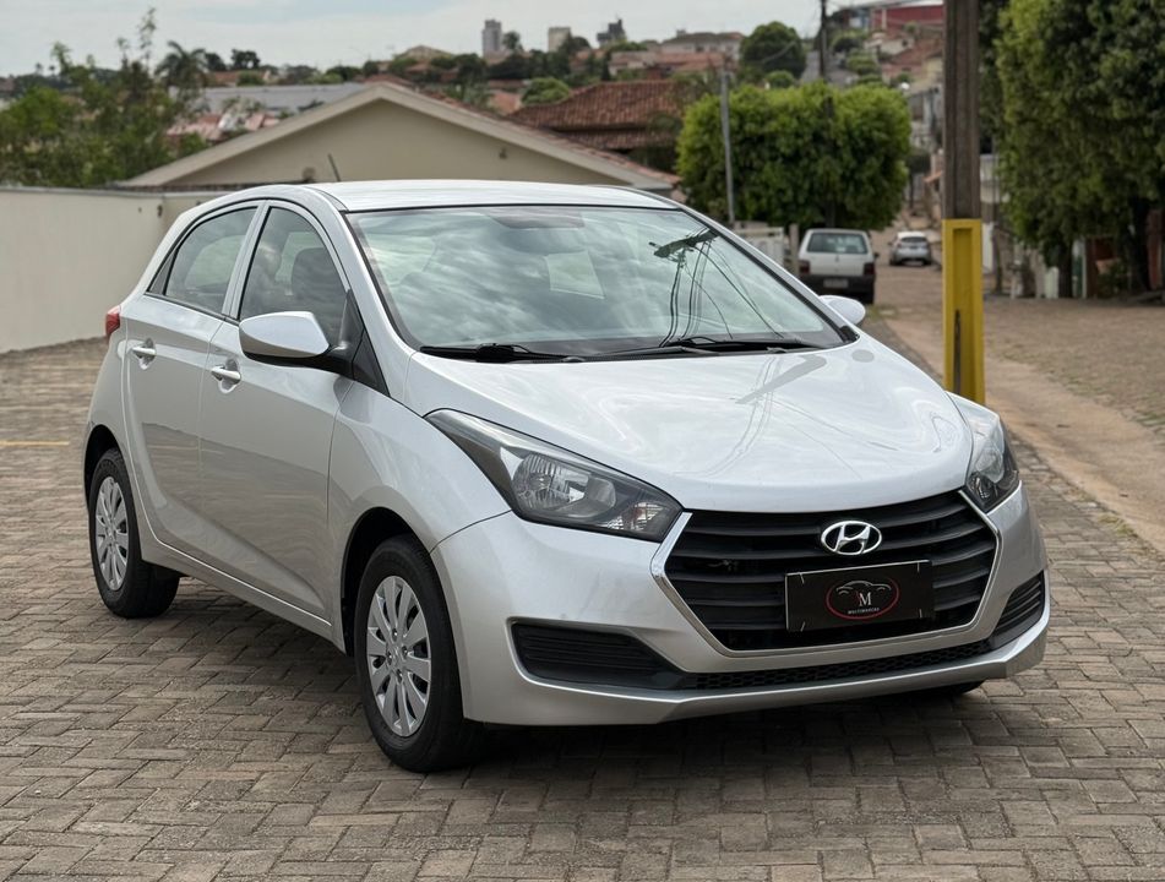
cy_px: 441
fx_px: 1621
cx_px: 582
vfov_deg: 30.4
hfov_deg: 39.5
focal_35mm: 48
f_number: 1.78
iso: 64
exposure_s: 1/6536
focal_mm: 6.76
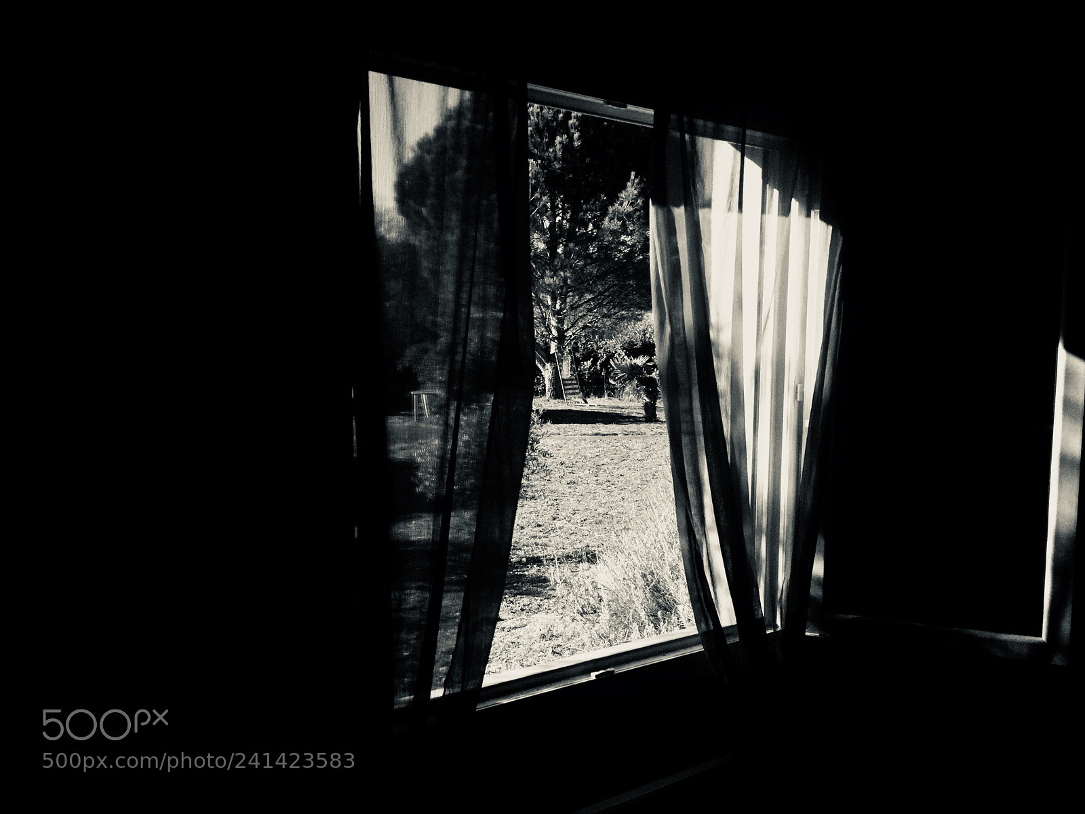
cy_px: 407
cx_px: 542
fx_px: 909
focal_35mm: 29
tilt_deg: -4.0
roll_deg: -0.7
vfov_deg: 48.2
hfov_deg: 61.7
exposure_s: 1/2198
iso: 32
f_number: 2.2
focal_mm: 4.15
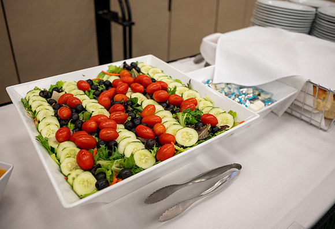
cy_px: 97
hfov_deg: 62.7
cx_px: 169
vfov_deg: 45.1
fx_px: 275
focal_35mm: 29
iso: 500
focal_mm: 24
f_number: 2.8
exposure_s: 1/200
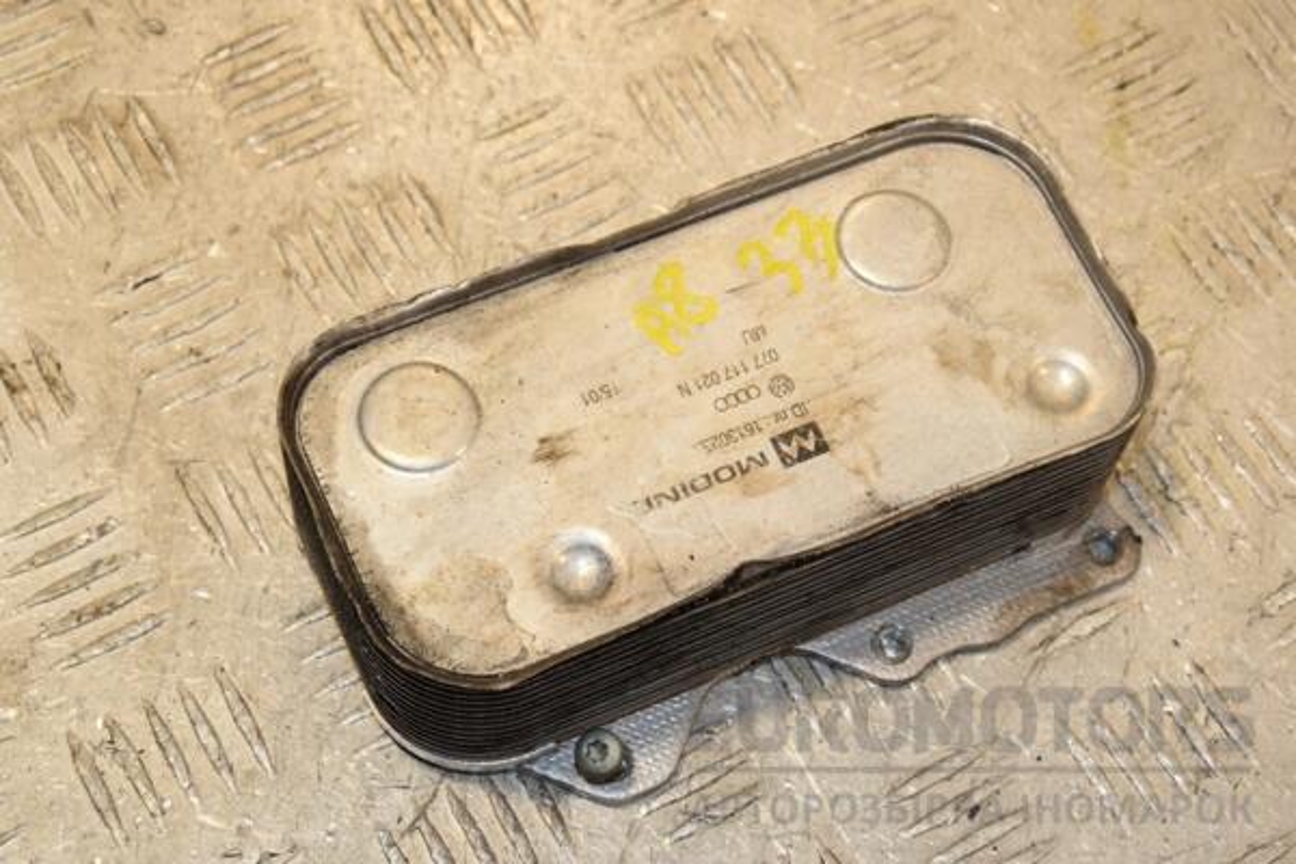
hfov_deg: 27.0
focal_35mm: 75
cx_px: 648
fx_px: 2700
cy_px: 432
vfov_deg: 18.2
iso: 800
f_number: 9
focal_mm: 50
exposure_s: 1/200
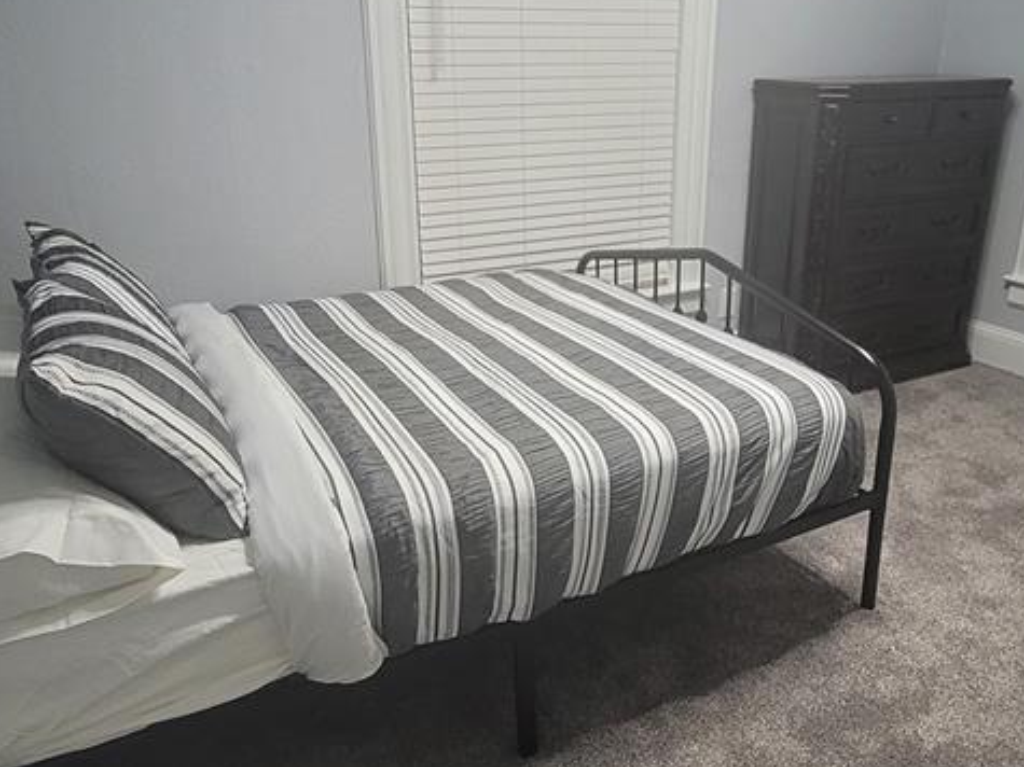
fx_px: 828
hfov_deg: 63.3
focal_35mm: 28
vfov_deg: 49.7
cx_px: 569
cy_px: 382
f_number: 2.2
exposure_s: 1/60
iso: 400
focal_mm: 2.2
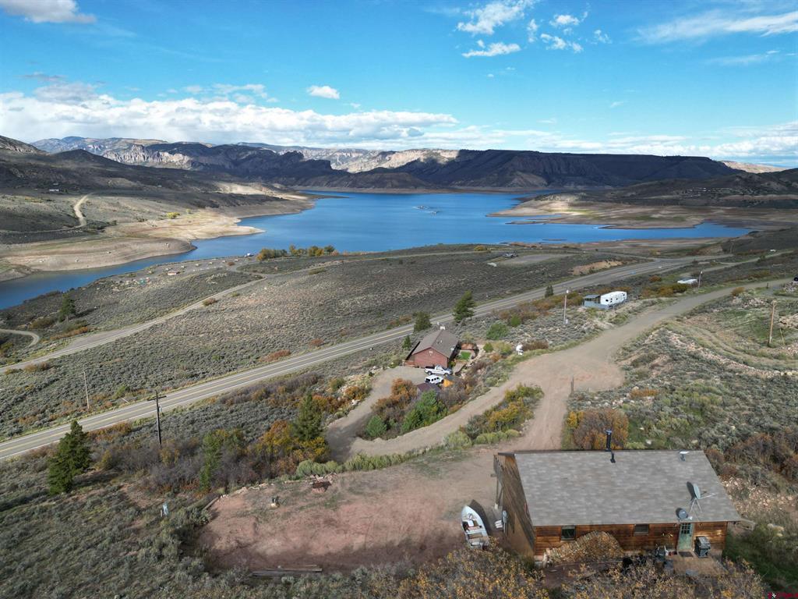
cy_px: 300
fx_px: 553
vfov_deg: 56.8
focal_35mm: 24
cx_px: 399
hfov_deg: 71.6
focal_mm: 6.72
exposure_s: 1/2000
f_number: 1.7
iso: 110
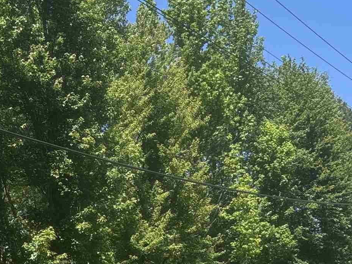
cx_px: -39
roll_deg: +2.1
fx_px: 813
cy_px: 289
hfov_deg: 22.9
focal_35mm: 80
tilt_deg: +2.7
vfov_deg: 17.8
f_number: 1.78
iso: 80
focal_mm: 6.76
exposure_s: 1/1818
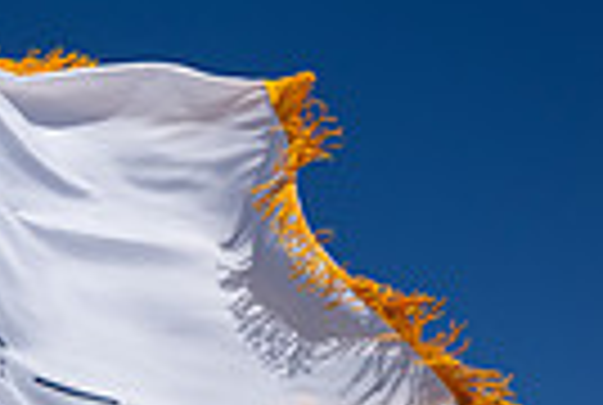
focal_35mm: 69
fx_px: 1158
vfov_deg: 19.8
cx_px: -459
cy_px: 272
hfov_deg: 20.9
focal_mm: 16
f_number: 5.6
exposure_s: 1/1000
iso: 100
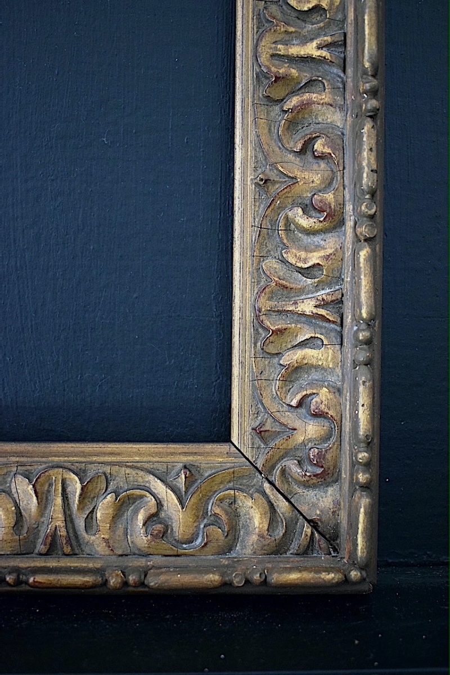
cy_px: 338
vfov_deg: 42.3
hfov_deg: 28.9
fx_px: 872
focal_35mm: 46
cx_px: 225
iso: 2800
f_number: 4.2
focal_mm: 31
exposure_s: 1/60
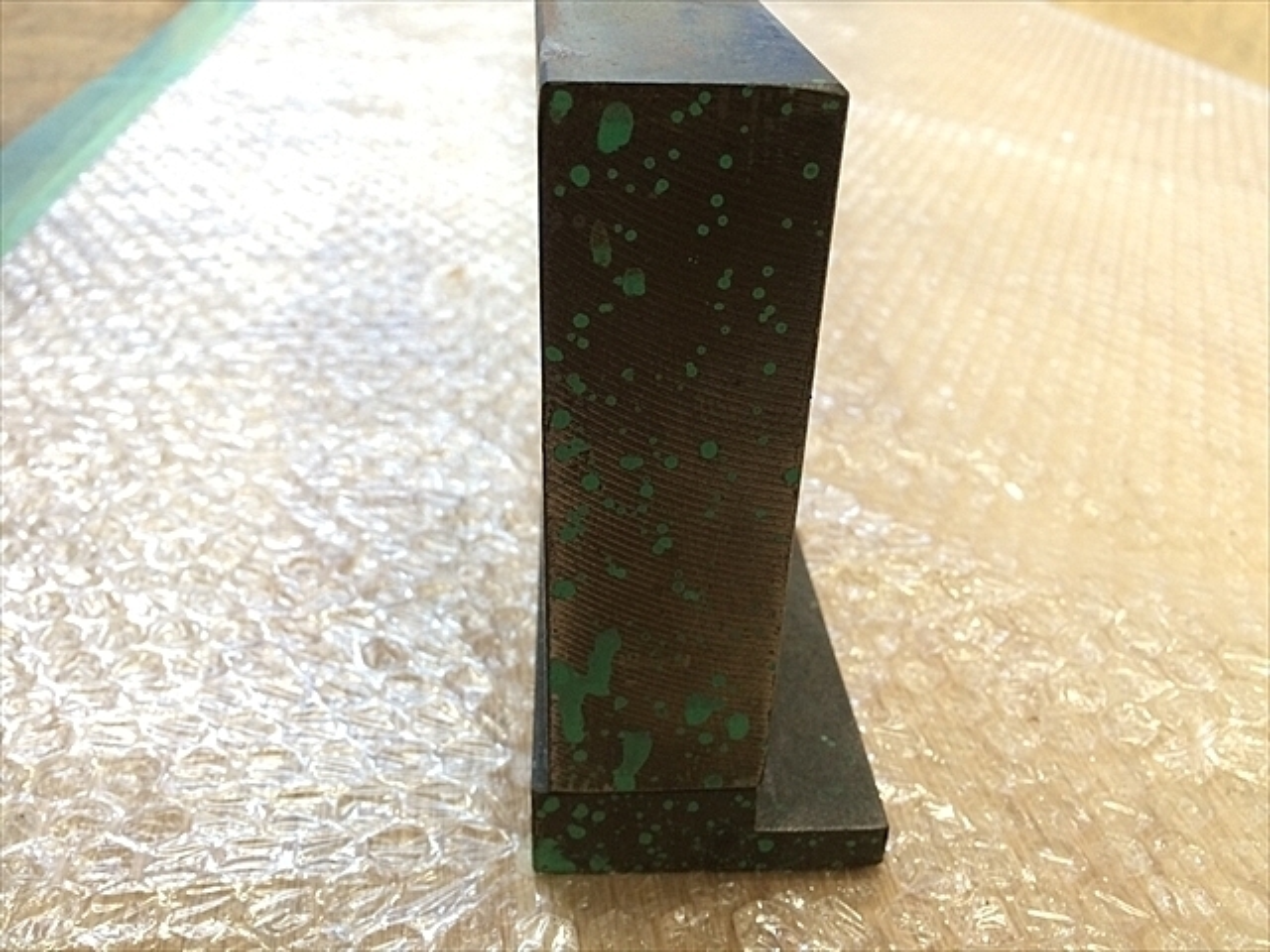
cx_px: 635
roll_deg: -2.6
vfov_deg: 48.2
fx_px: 1064
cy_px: 476
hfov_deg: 61.7
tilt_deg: -32.5
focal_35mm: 29
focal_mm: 4.15
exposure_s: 1/30
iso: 100
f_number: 2.2
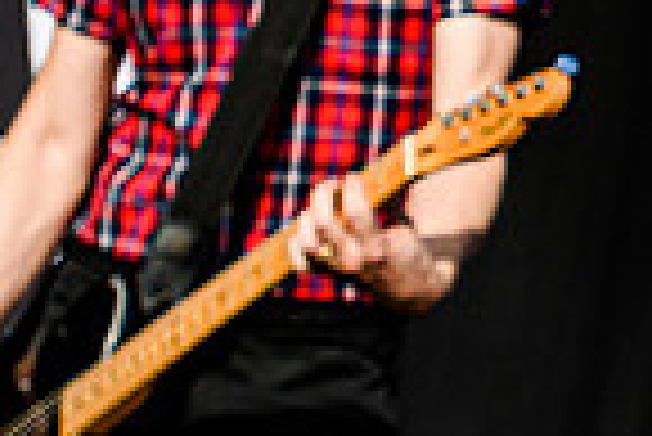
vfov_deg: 5.7
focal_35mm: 239
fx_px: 4333
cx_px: 1474
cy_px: -270
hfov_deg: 8.0
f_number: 4.5
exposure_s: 1/2000
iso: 400
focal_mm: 35
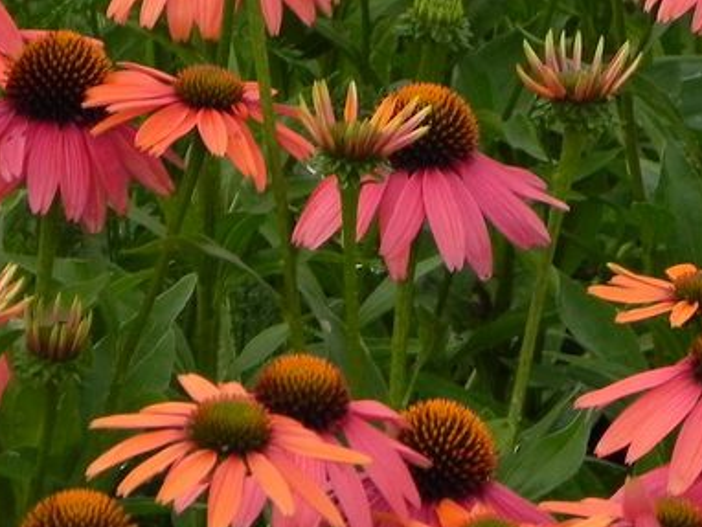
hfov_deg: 4.4
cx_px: 253
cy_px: 263
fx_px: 9172
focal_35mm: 452
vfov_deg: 3.3
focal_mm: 28.8
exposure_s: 1/50
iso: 160
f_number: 5
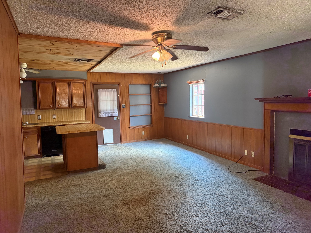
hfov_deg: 71.6
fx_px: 216
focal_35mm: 24
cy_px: 116
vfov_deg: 56.8
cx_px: 156
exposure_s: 1/60
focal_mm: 6.76
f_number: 1.78
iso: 500
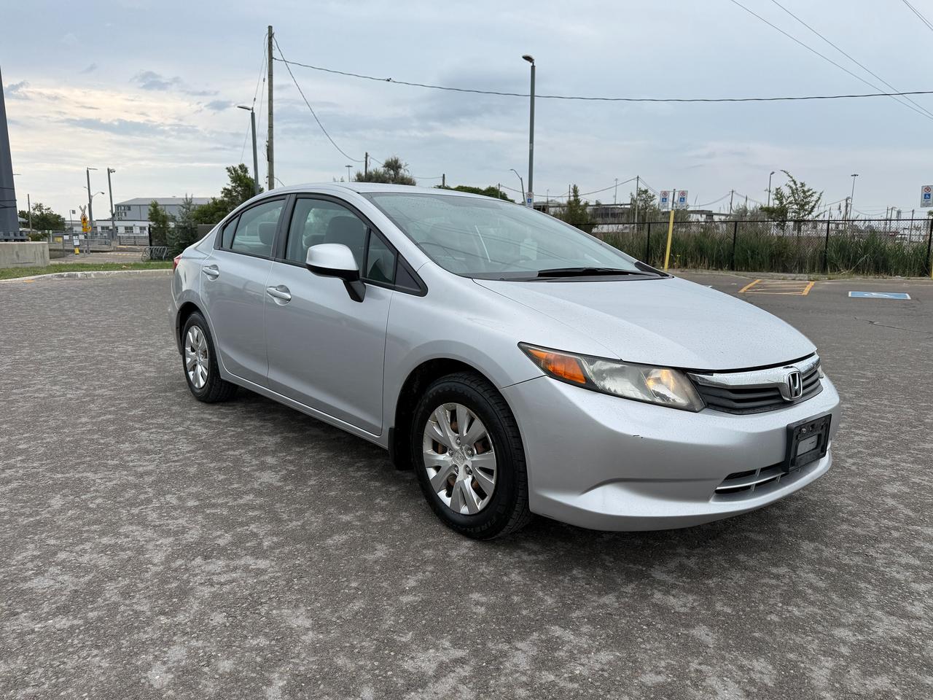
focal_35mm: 24
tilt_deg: -9.5
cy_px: 350
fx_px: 647
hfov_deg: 71.6
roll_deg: -0.5
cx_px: 466
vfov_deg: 56.8
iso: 80
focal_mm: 6.76
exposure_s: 1/3279
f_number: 1.78
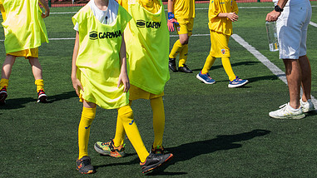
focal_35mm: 123
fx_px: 1034
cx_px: 129
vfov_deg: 9.8
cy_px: 30
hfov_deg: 17.4
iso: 320
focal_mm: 70
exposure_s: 1/1000
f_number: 5.6
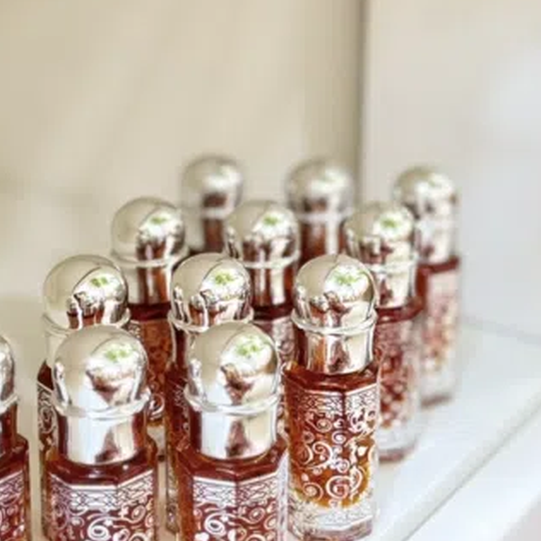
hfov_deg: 38.9
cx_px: 339
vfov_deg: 38.6
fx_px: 760
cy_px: 173
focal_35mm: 43
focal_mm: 6.76
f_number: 1.78
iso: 800
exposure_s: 1/41
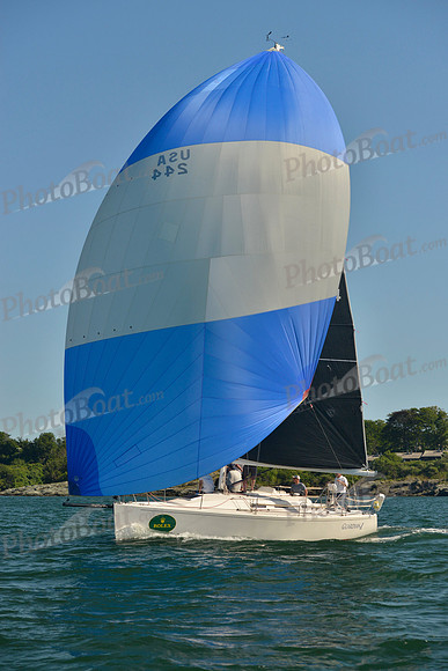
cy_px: 336
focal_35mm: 70
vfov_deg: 28.8
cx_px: 224
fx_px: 1306
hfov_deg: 19.5
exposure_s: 1/1250
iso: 400
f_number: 6.3
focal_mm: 70
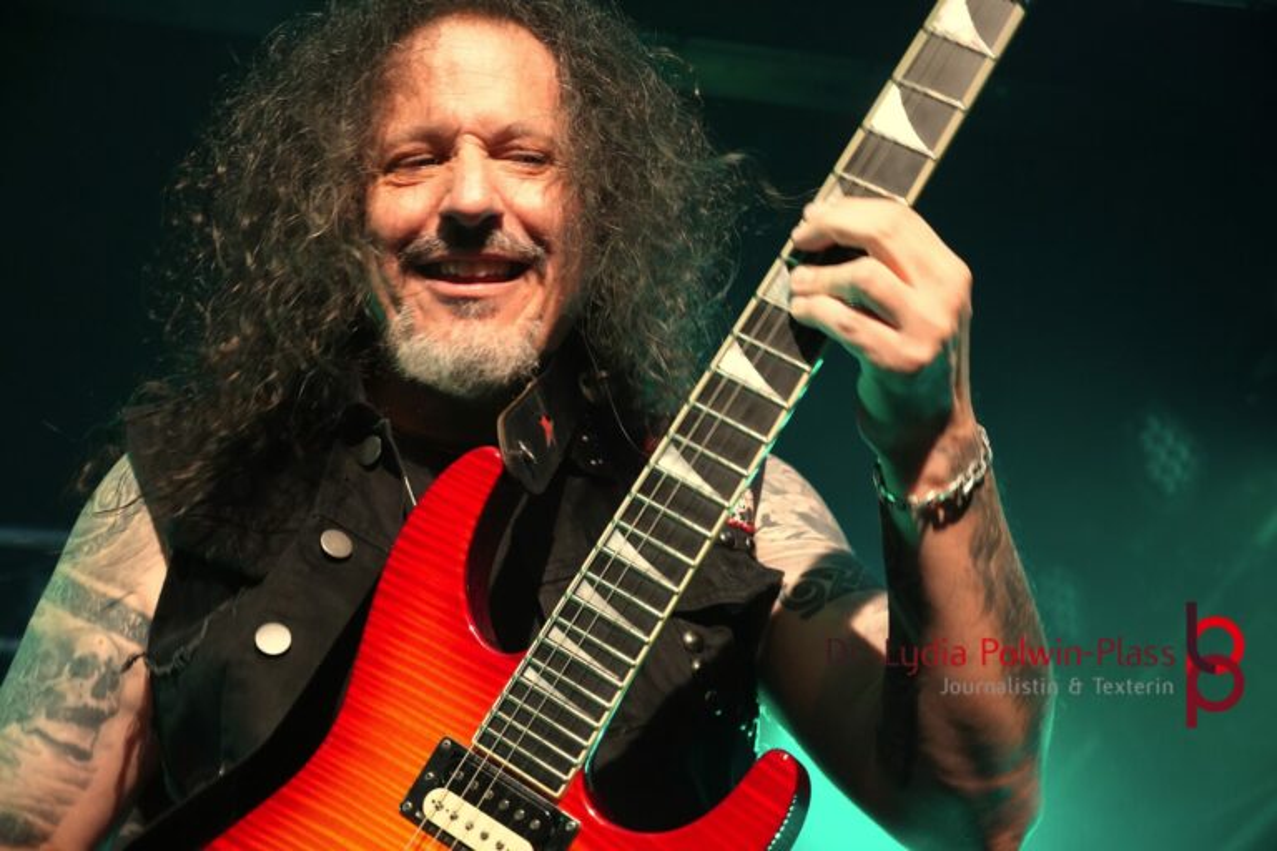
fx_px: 1703
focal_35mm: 48
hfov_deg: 41.1
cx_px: 638
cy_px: 426
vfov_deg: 28.1
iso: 3200
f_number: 4
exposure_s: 1/160
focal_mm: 32
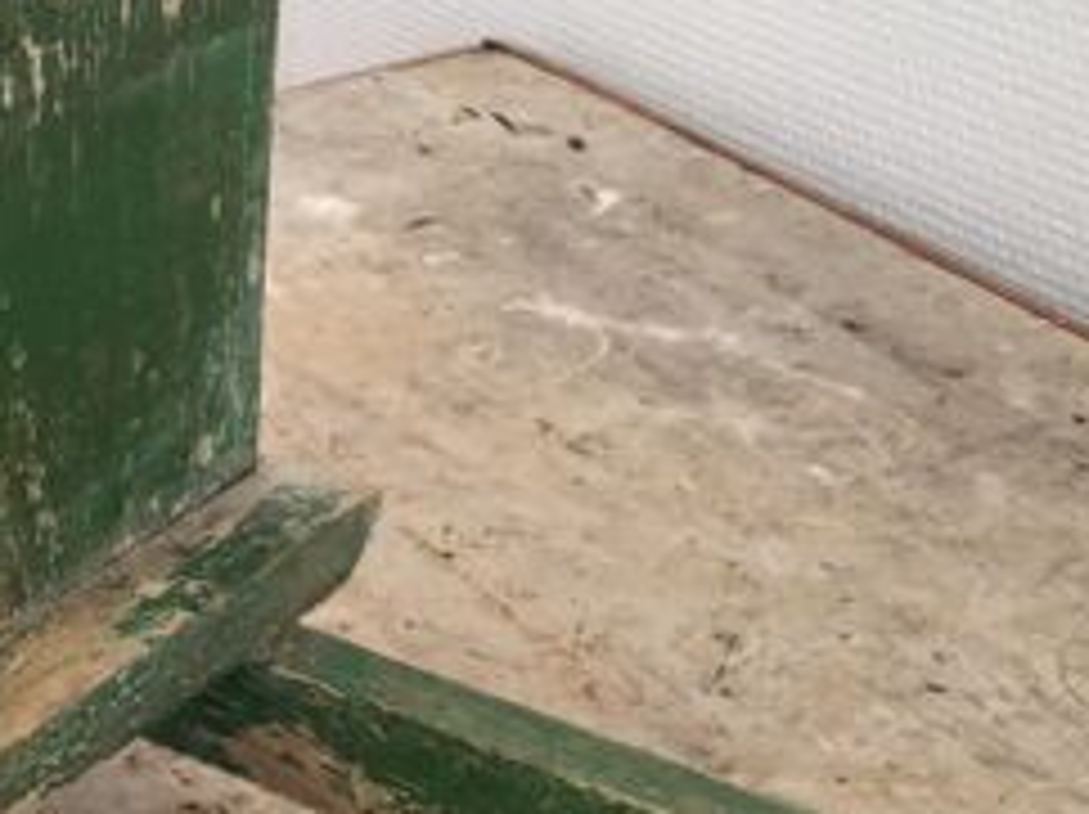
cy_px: 567
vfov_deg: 19.0
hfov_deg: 23.8
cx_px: -99
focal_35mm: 77
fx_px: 2420
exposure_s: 1/33
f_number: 2.4
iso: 80
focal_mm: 3.3
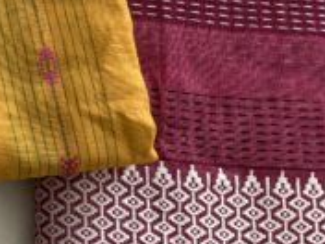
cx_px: -179
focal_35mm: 99
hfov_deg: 17.6
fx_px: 929
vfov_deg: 14.0
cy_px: -118
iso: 16
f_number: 1.8
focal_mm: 3
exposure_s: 1/127
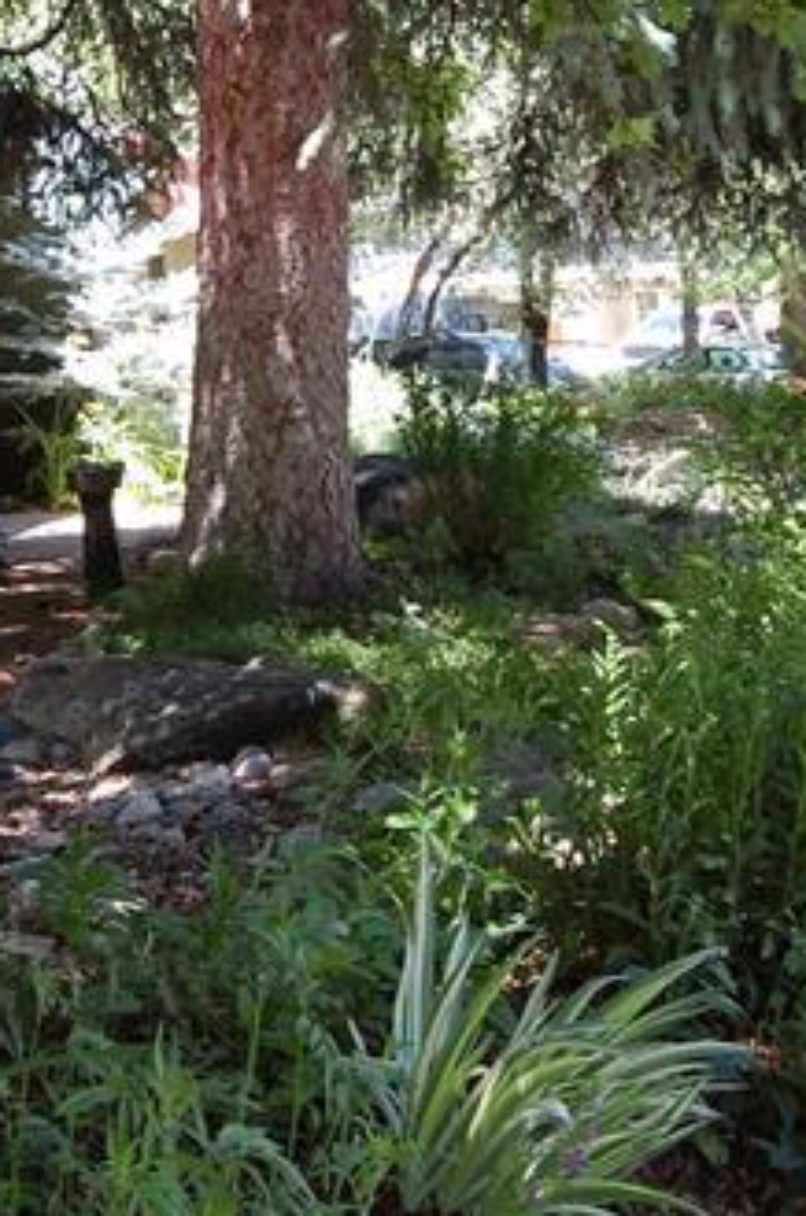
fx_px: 2125
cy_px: 399
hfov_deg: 21.4
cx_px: 242
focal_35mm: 63
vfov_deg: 31.7
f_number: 8
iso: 400
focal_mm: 18
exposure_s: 1/40
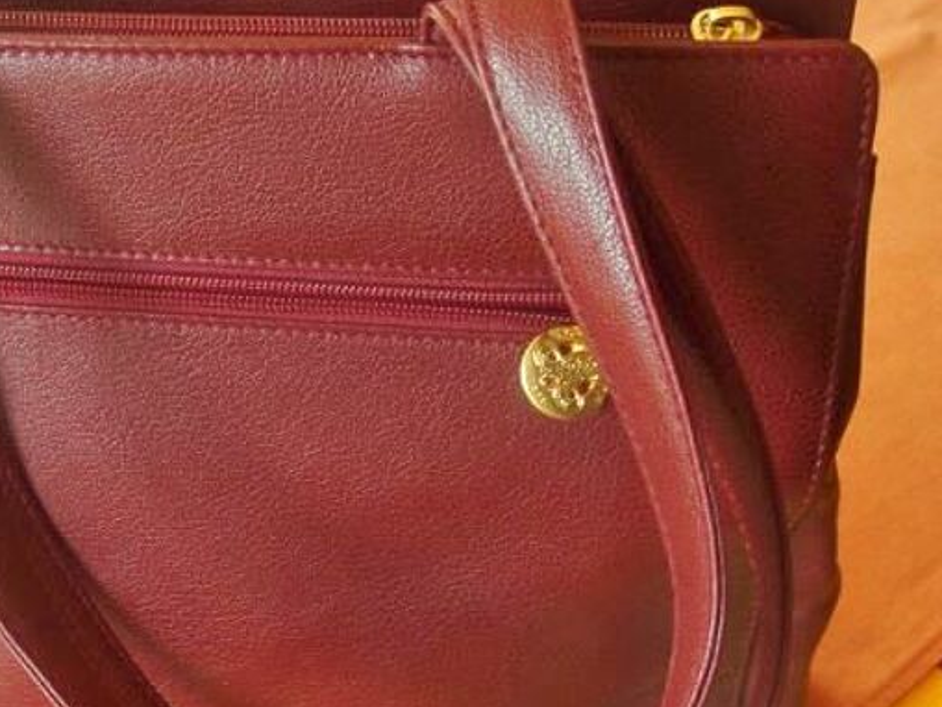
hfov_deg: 34.0
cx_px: 209
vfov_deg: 26.4
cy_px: 490
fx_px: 1497
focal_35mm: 55
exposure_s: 1/30
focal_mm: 6
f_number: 2.8
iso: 200
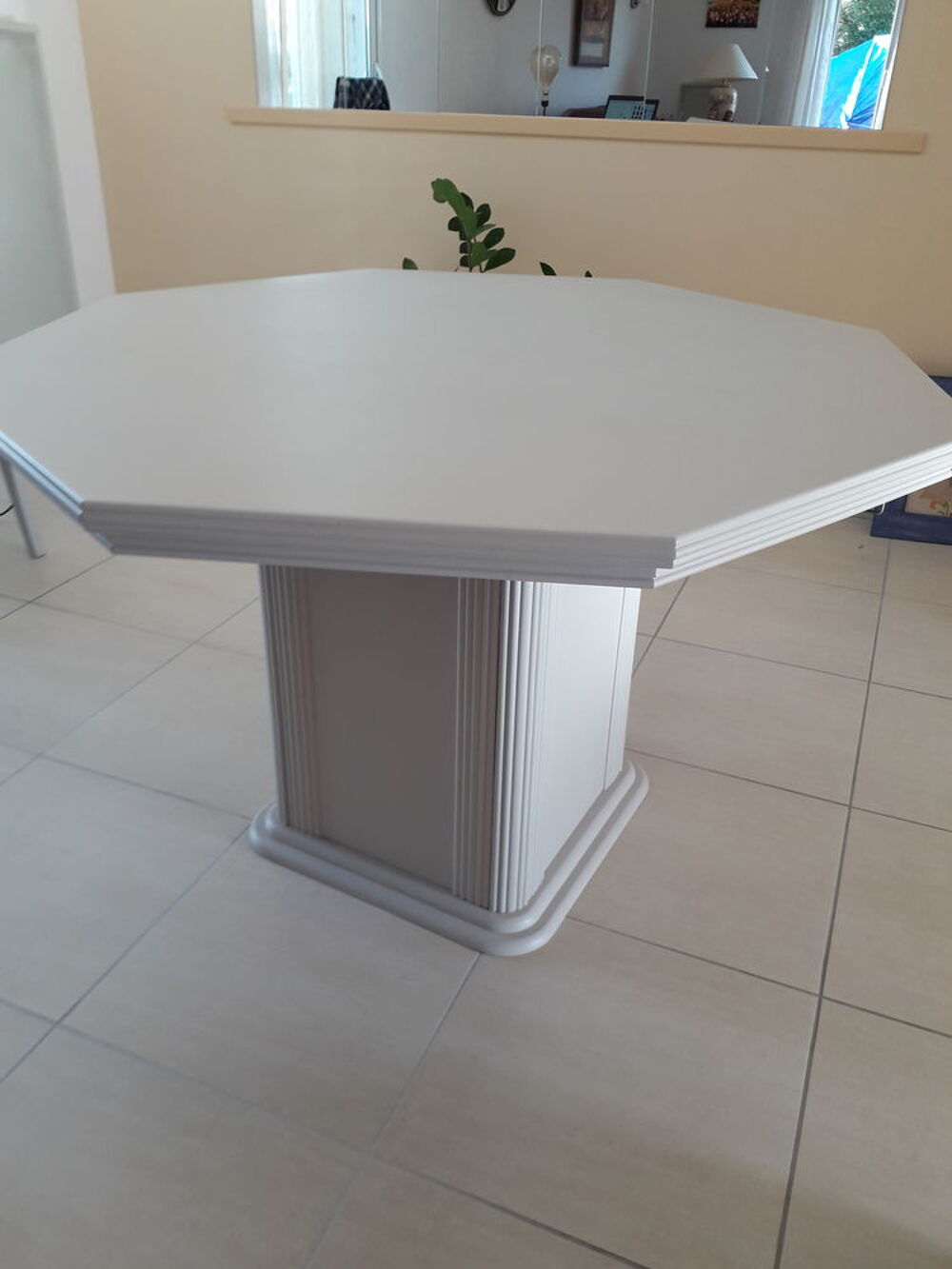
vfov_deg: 65.3
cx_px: 476
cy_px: 634
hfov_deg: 51.4
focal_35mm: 27
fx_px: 990
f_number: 1.9
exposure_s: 1/50
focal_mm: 3.6
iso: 50
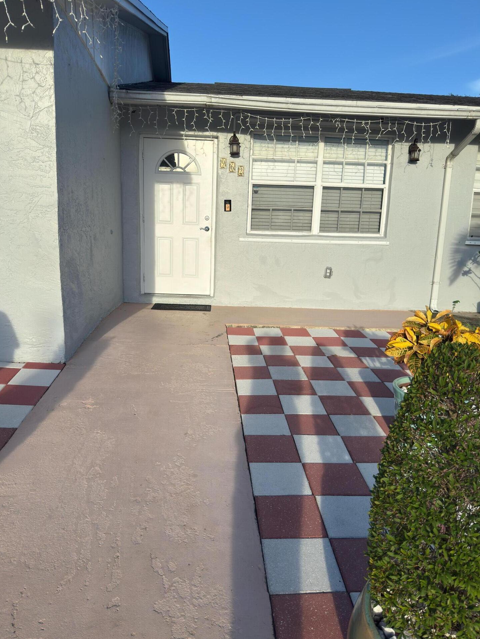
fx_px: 462
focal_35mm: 25
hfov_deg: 54.9
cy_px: 331
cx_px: 231
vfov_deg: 69.4
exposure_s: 1/2915
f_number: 1.78
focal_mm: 6.76
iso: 80
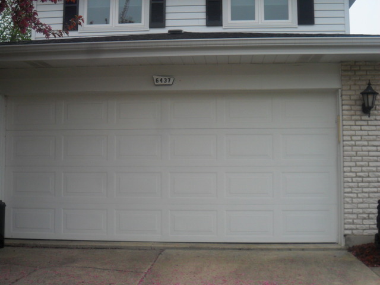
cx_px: 190
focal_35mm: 44
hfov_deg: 42.9
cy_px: 142
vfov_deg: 32.9
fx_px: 483
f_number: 4.5
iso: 100
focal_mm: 7.8
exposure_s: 1/250
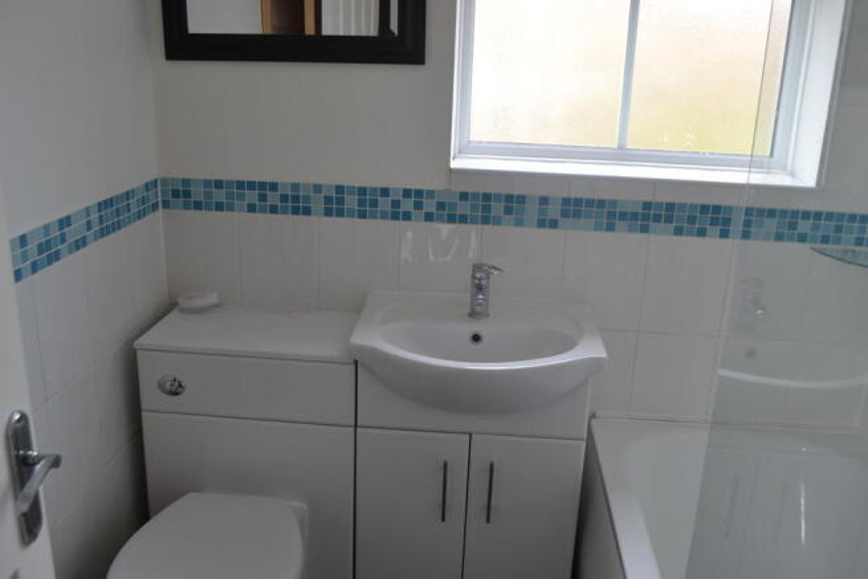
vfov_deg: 40.0
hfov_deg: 57.2
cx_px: 434
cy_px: 290
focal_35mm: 33
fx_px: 796
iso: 400
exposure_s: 1/100
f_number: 5
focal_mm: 22
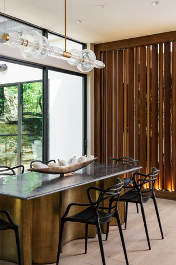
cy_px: 132
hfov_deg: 32.5
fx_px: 302
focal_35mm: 41
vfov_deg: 47.3
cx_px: 88
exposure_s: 1/30
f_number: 10
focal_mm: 41.1
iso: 400
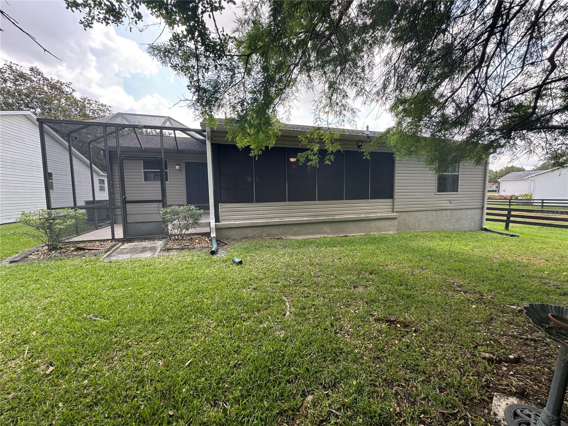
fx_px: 230
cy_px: 213
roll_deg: +1.6
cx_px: 284
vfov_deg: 85.7
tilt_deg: -6.0
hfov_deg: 102.1
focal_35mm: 14
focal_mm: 2.22
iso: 40
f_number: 2.2
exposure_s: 1/156
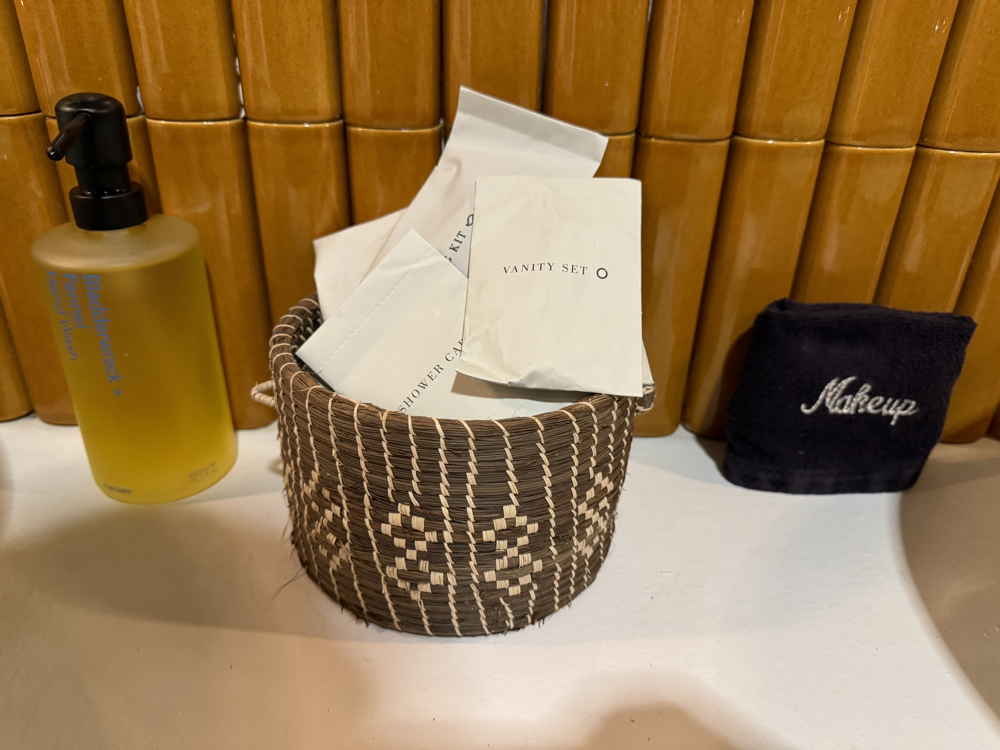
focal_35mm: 24
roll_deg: -2.3
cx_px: 500
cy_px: 375
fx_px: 693
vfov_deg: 56.8
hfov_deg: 71.6
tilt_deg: -29.8
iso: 500
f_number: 1.78
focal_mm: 6.76
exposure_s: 1/60
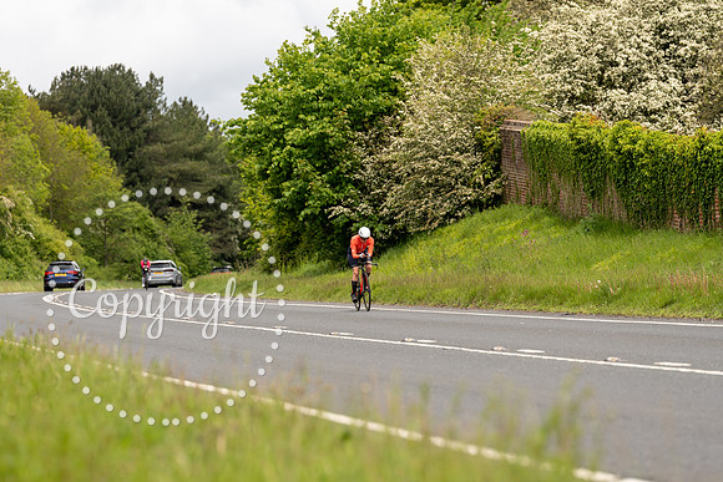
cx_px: 362
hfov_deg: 10.9
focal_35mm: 188
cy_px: 241
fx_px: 3776
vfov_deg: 7.3
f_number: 4.5
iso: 250
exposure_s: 1/1000
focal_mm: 188
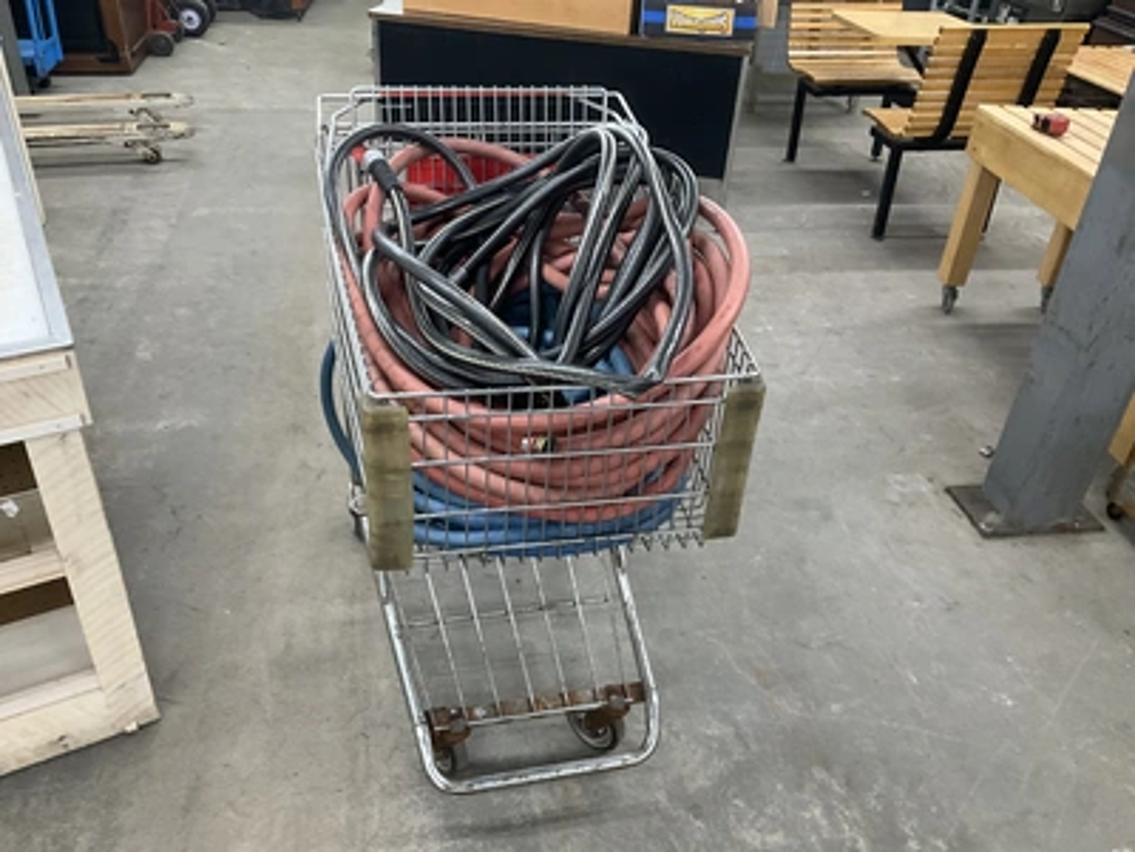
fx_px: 951
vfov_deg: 48.2
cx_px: 568
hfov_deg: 61.7
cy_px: 426
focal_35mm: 29
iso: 200
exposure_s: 1/60
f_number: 1.8
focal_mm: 3
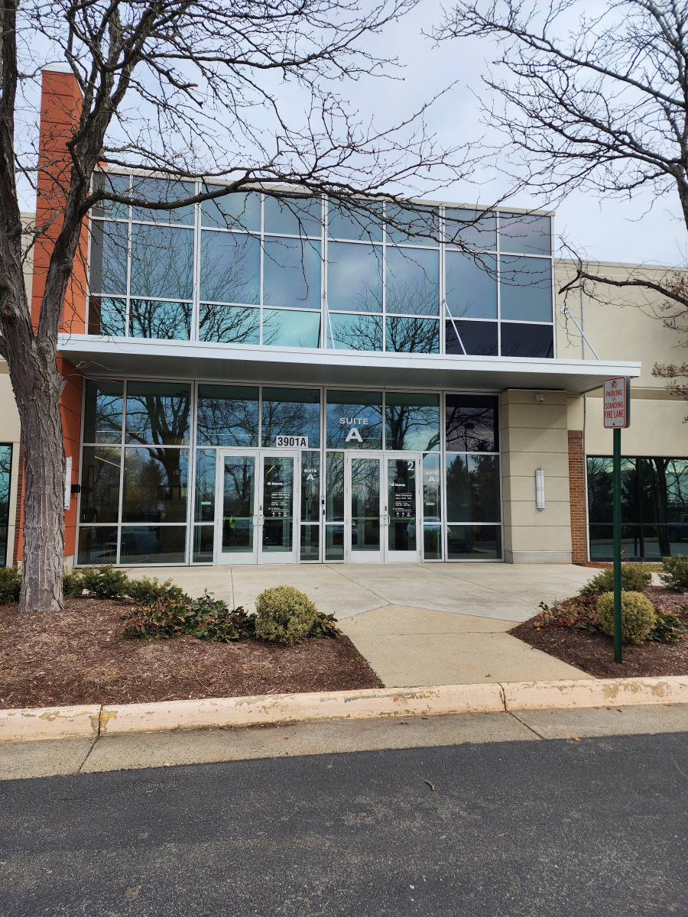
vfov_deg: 73.9
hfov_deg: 58.9
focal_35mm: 23
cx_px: 344
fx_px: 610
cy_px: 458
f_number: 1.8
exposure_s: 1/690
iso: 12
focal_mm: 6.4
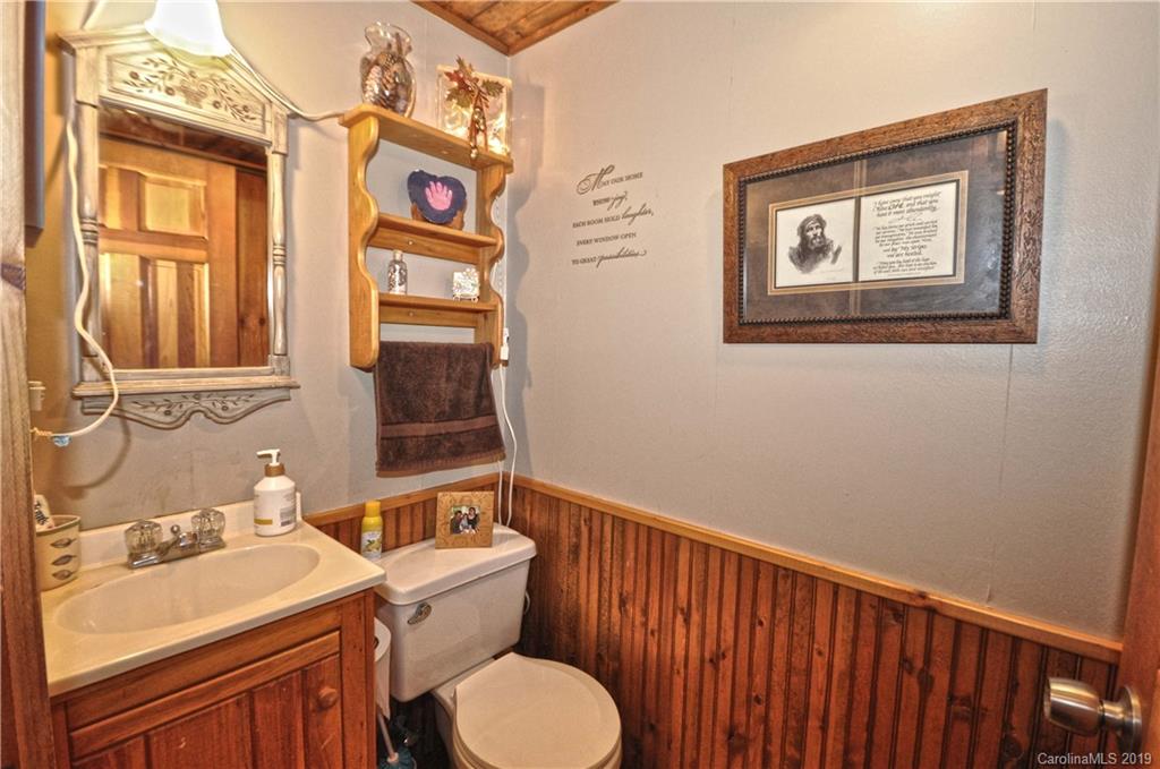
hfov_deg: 100.5
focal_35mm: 15
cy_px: 384
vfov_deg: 77.1
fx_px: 482
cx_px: 580
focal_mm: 10
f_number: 4
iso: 800
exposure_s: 1/60
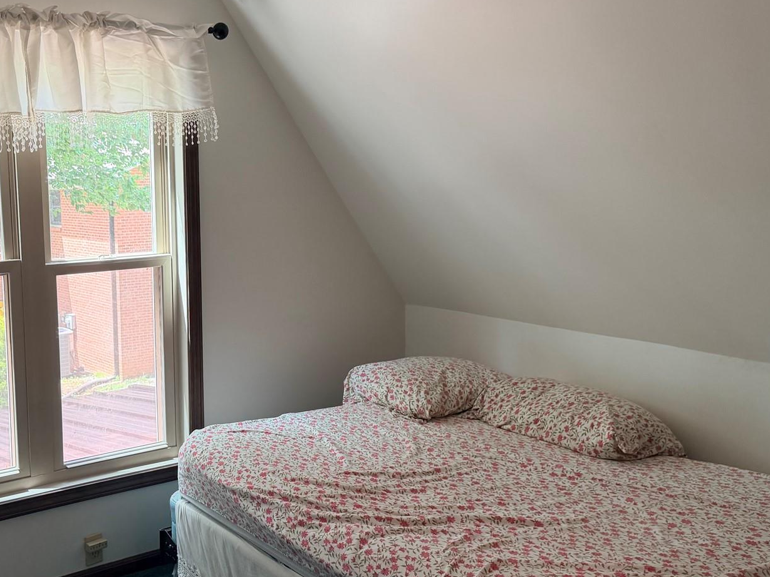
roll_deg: +0.6
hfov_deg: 45.1
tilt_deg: -7.4
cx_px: 187
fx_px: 890
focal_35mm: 40
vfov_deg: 36.0
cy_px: 292
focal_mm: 6.76
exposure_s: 1/201
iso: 200
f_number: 1.78
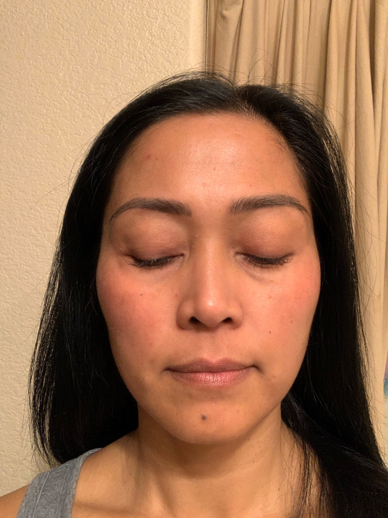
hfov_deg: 44.2
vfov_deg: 56.8
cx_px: 194
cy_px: 259
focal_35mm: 32
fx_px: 478
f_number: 2.2
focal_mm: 2.87
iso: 250
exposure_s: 1/40
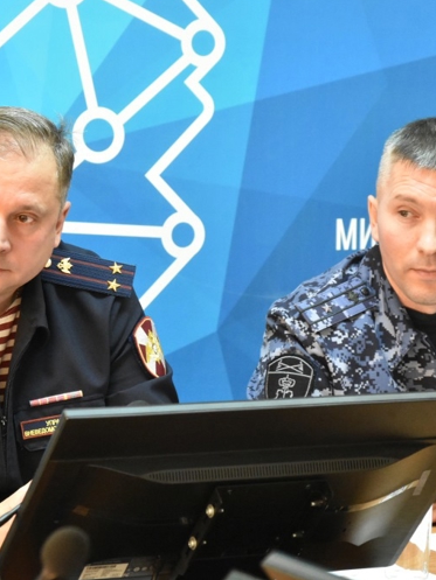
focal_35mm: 174
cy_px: 291
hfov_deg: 8.5
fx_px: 2921
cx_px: 160
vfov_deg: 11.4
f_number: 6.3
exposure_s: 1/125
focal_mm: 80
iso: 5000
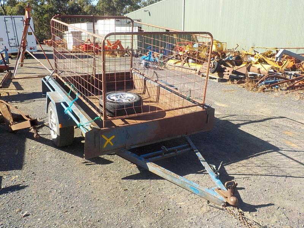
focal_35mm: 30
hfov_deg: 60.0
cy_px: 114
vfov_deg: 46.8
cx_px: 152
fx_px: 263
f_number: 3.3
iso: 125
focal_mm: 4.1
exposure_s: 1/640
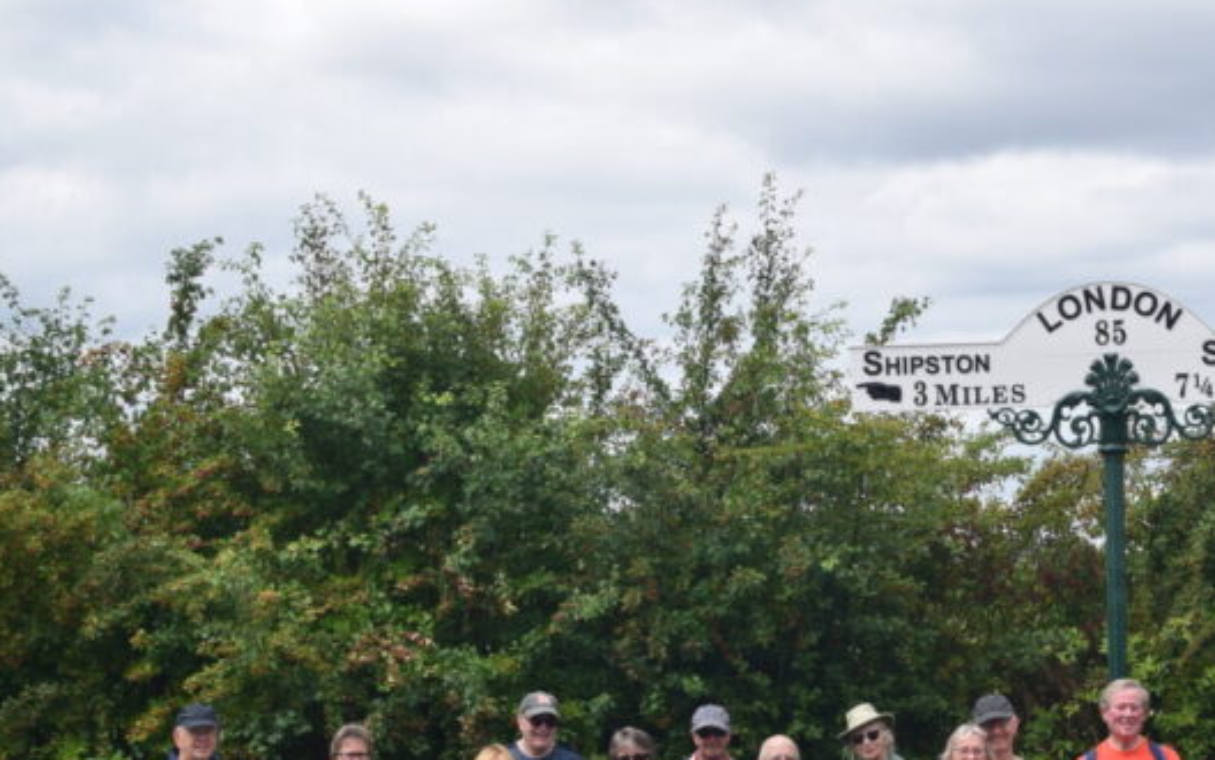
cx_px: 1098
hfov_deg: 23.4
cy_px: 671
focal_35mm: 86
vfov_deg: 15.0
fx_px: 2847
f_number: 9
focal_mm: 29
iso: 200
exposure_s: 1/320
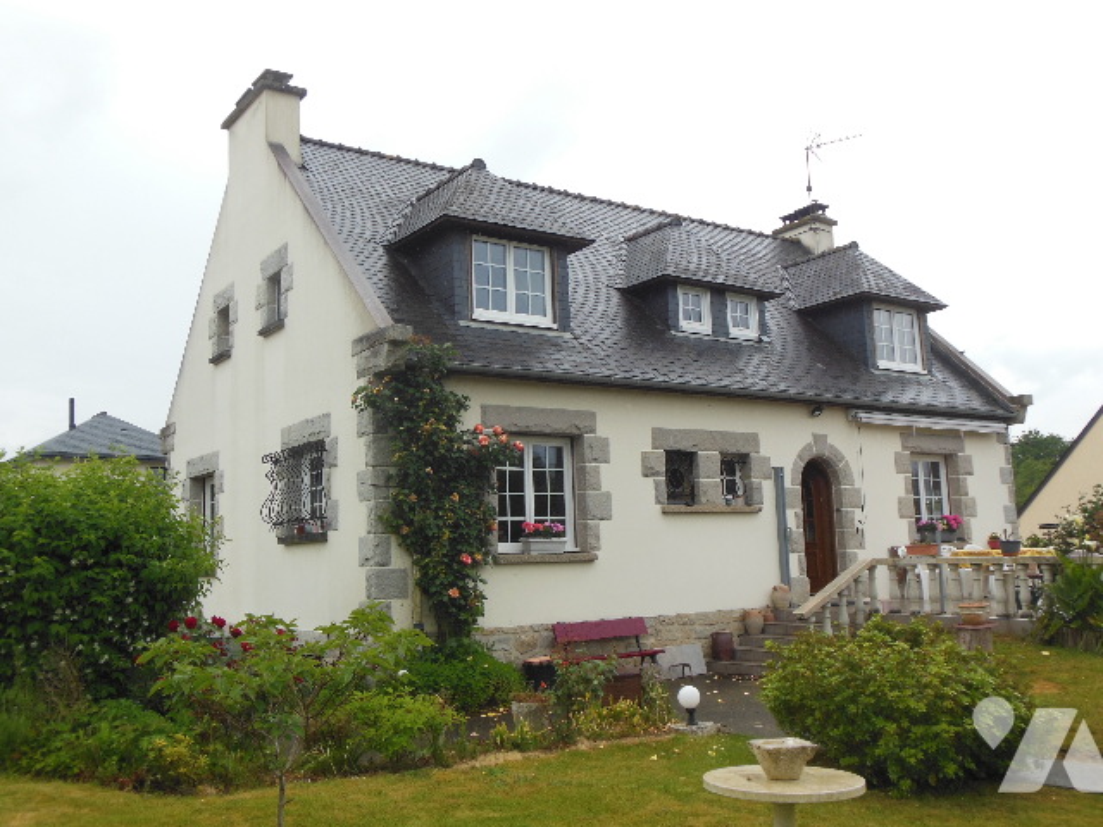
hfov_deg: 55.4
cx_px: 552
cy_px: 414
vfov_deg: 42.9
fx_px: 1052
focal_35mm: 33
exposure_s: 1/800
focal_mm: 6
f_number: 3.5
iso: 125
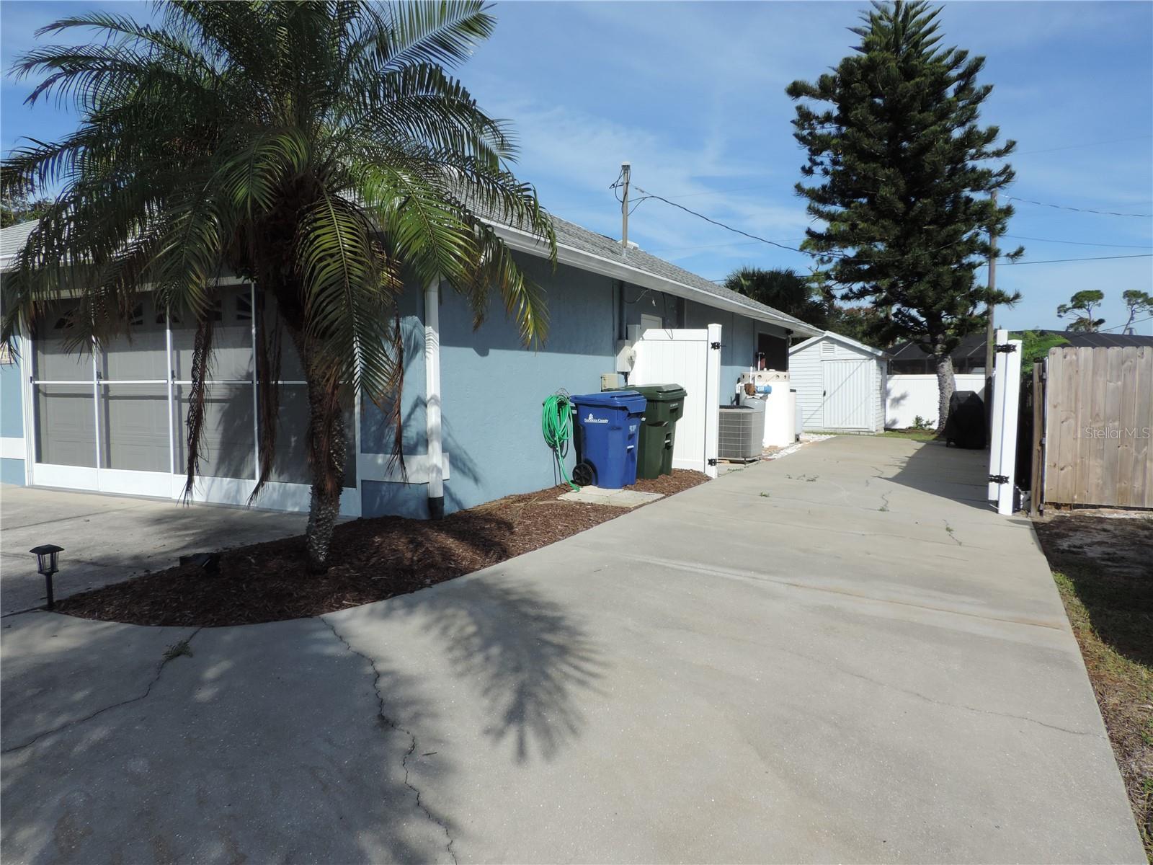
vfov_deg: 56.8
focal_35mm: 24
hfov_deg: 71.6
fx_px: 799
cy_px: 432
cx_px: 576
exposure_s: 1/1250
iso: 80
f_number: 3.3
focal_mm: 4.3
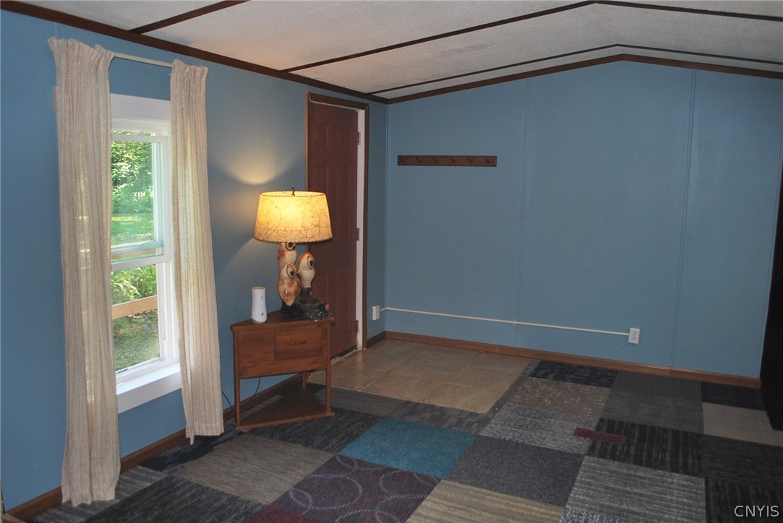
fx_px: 588
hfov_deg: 67.3
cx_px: 392
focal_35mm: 27
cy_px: 262
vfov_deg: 48.0
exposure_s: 1/60
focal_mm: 18
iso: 200
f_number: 3.8
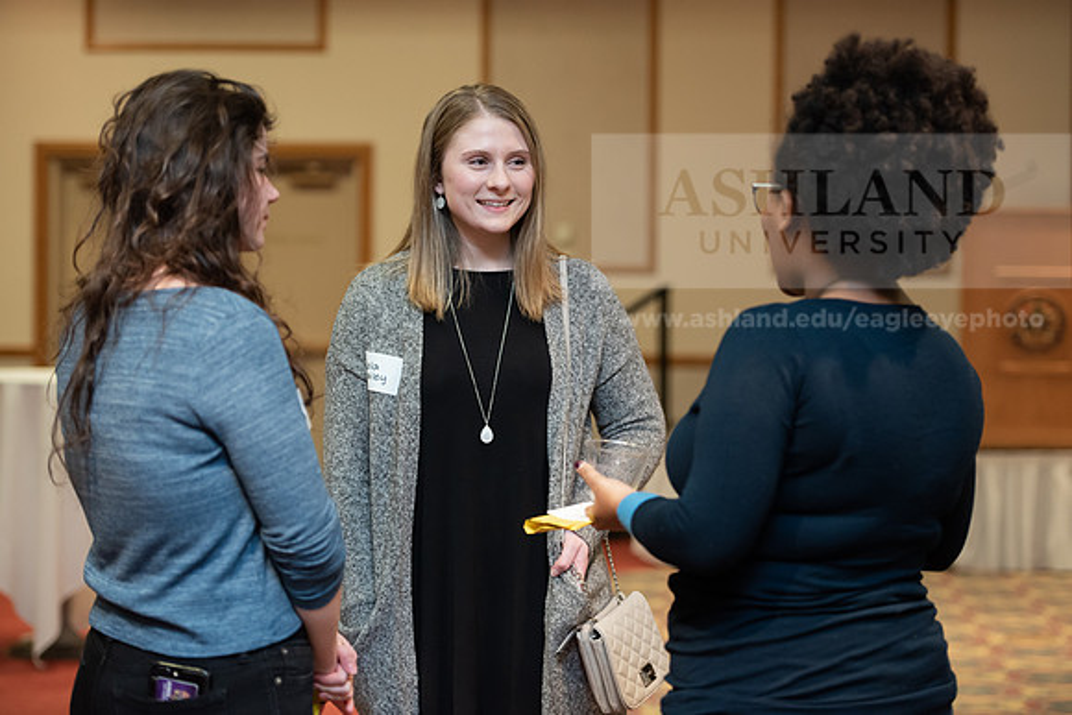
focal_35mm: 92
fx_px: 2740
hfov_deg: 22.1
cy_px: 358
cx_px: 536
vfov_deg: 14.9
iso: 1600
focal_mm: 92
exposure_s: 1/200
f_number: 3.5
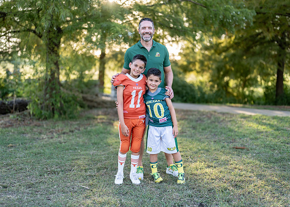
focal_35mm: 52
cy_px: 104
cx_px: 145
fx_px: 431
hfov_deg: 37.2
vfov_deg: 27.0
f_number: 1.2
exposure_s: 1/640
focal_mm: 50
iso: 100
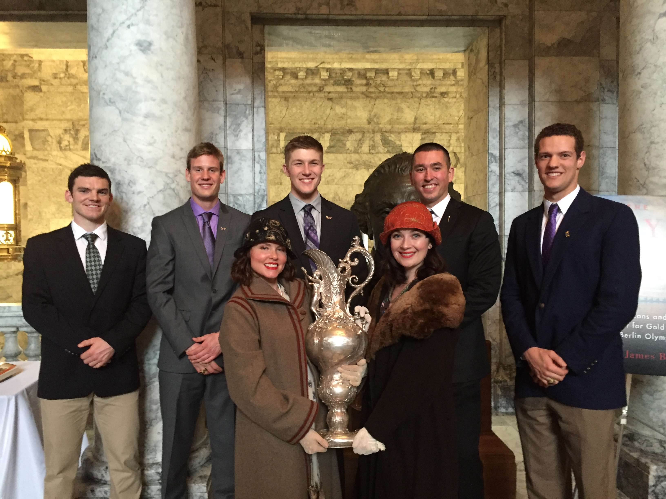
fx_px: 558
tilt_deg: -3.2
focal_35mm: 29
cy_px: 250
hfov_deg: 61.7
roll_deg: +1.5
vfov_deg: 48.2
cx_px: 333
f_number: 2.2
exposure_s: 1/17
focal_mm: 4.15
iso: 250
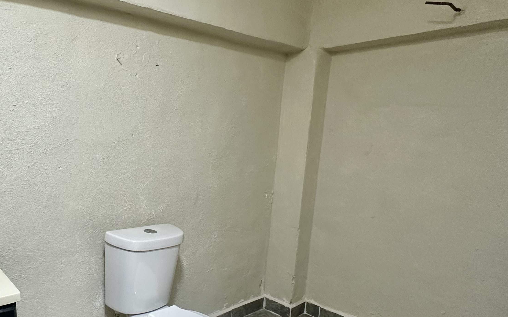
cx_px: 130
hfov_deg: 64.5
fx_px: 374
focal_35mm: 27
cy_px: 181
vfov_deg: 45.9
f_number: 2.2
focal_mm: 2.22
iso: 250
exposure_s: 1/120
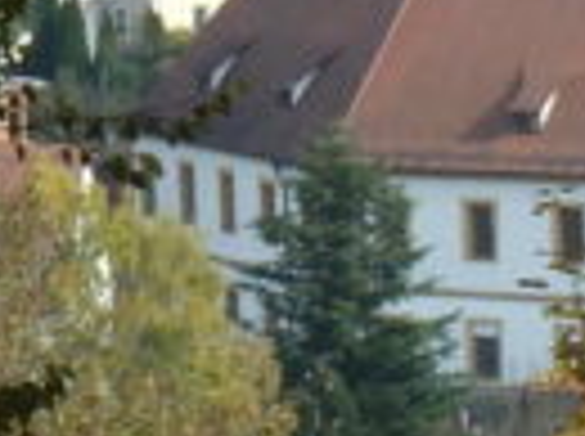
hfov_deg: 2.4
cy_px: 81
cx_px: 1701
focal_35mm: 820
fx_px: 13832
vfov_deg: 1.8
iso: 80
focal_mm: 17
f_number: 4.3
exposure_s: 1/320
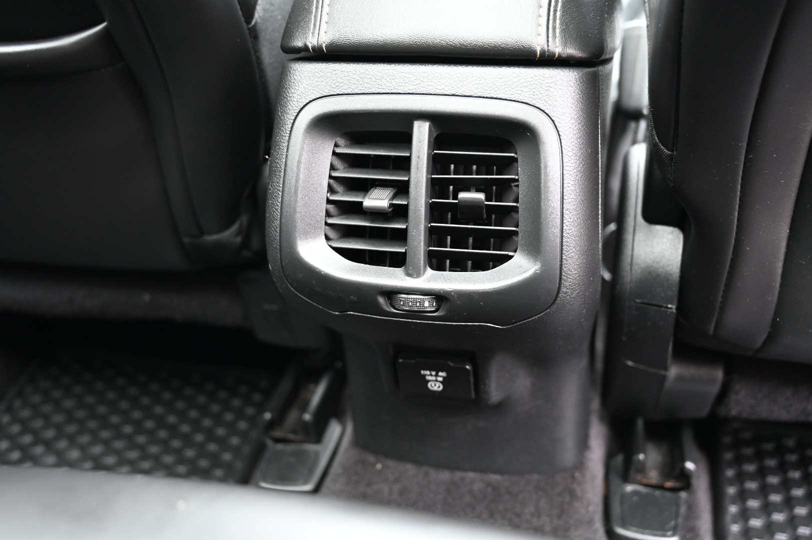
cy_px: 270
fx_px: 879
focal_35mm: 39
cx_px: 406
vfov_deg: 34.2
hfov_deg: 49.6
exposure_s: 1/60
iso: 4000
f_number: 4
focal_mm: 39
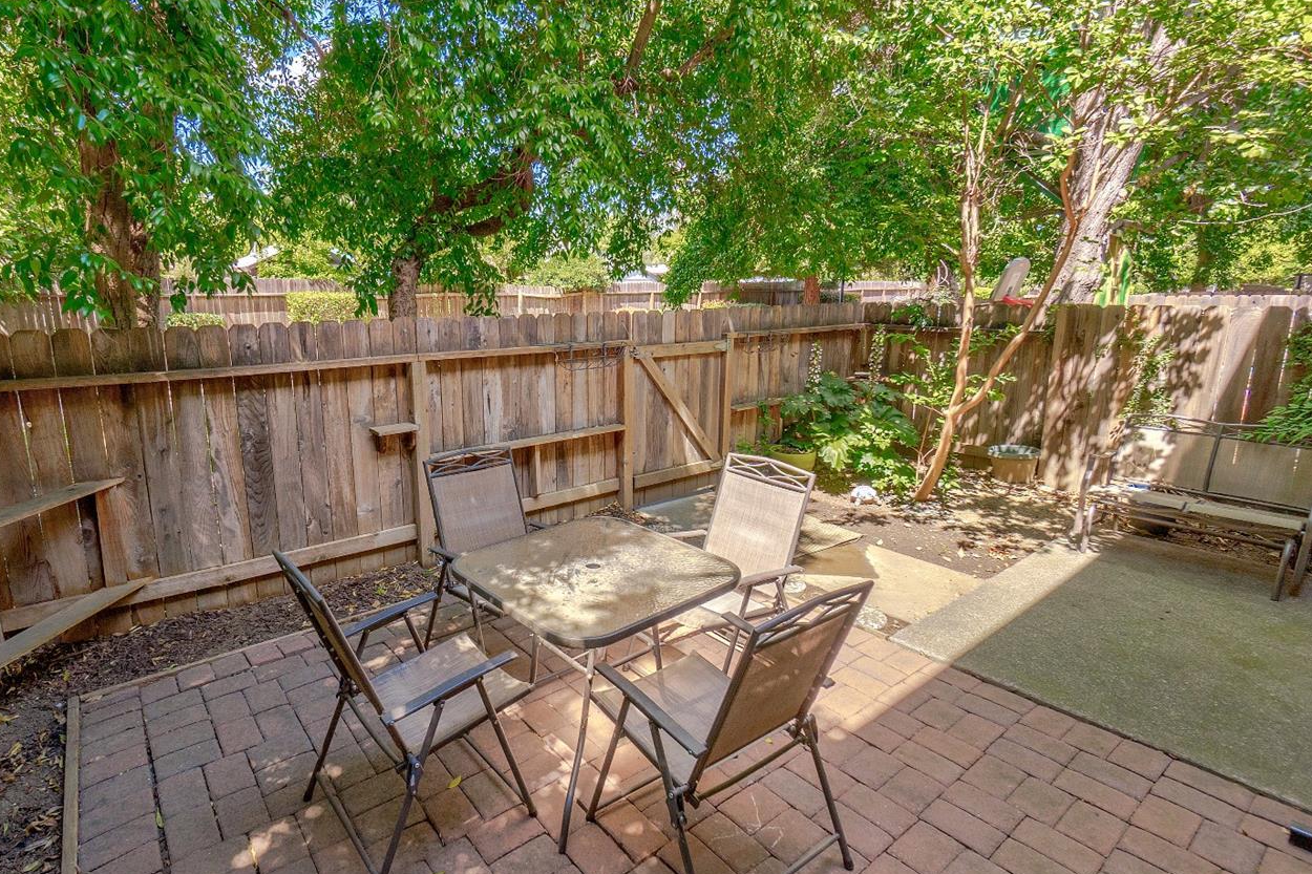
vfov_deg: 67.3
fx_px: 656
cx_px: 577
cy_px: 422
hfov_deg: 89.6
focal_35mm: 18
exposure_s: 1/45
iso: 100
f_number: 8
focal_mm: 10
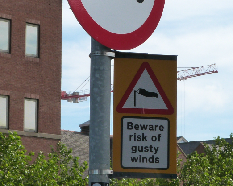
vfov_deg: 14.2
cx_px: 141
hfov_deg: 17.8
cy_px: 119
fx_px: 744
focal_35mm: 108
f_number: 5.6
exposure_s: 1/320
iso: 160
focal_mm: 14.1
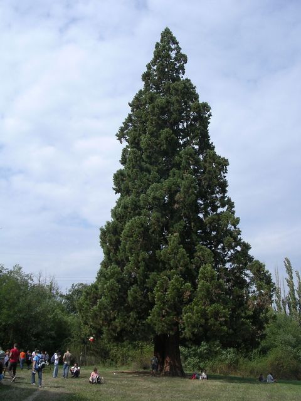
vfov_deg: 49.0
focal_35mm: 38
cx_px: 150
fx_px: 441
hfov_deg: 37.7
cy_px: 200
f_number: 5.6
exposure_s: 1/362
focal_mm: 5.8
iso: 100
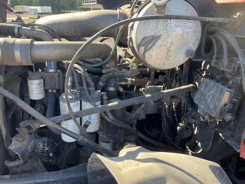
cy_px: 92
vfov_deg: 48.2
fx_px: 205
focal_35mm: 29
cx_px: 122
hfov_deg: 61.7
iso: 25
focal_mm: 3
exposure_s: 1/179
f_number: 1.8
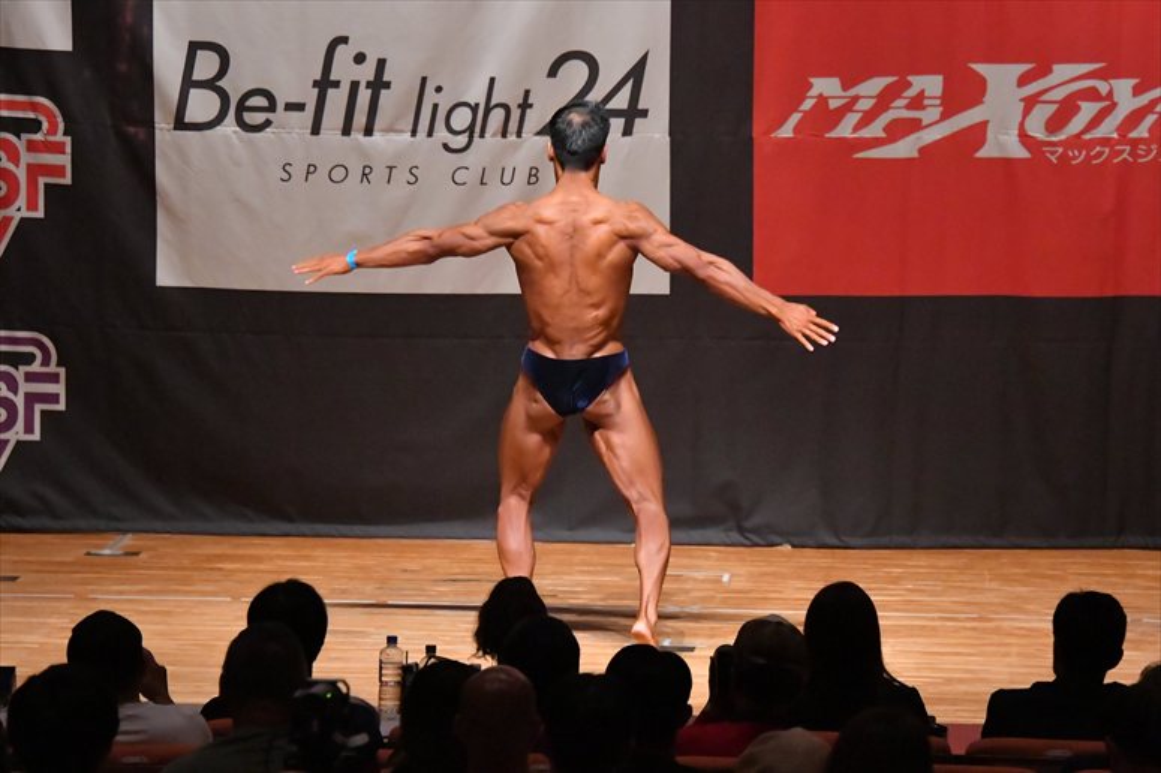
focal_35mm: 202
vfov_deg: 6.8
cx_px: 580
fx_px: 6511
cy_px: 386
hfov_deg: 10.2
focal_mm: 135
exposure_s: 1/400
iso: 12800
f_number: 5.6
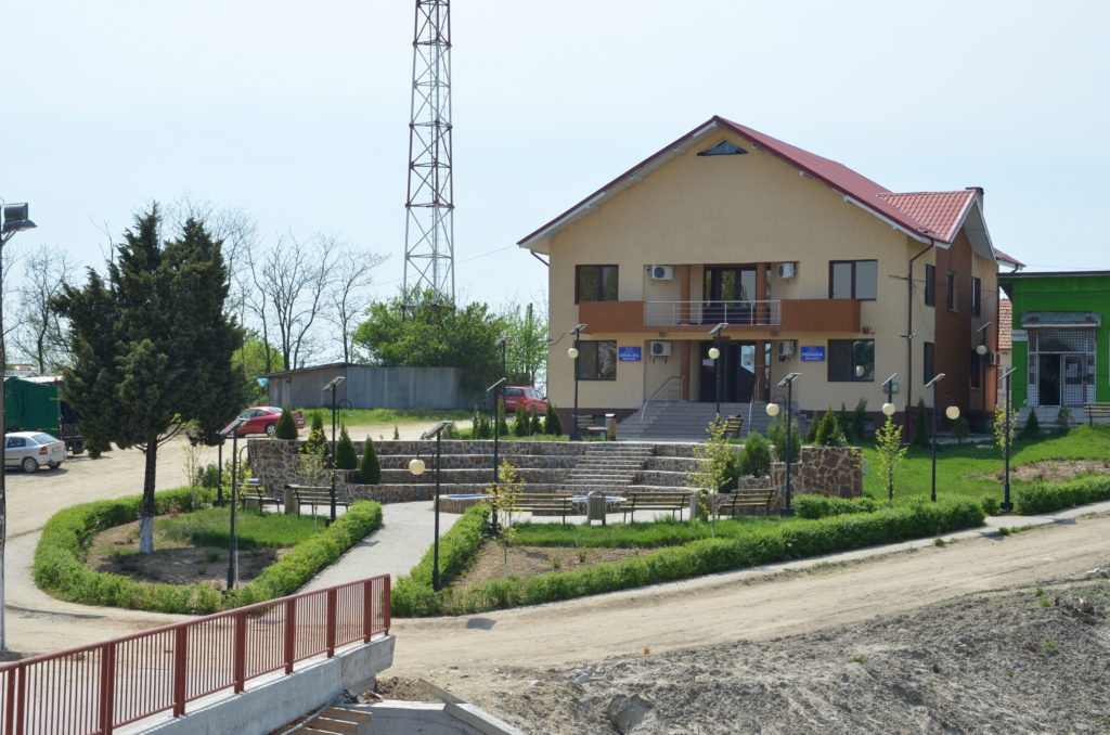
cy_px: 368
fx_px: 2307
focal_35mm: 75
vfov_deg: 18.1
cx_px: 555
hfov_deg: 27.0
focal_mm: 50
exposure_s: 1/800
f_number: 9
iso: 400
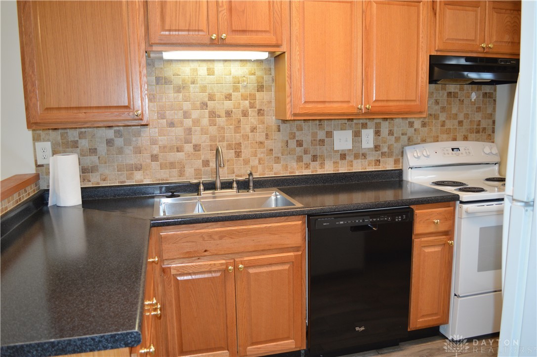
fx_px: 402
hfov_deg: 67.4
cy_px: 178
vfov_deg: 47.8
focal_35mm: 27
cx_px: 268
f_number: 3.5
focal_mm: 18
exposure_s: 1/60
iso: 640
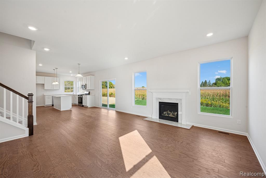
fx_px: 103
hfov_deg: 104.2
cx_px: 133
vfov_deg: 81.2
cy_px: 89
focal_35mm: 14
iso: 80
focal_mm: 14
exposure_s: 1/5
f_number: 9
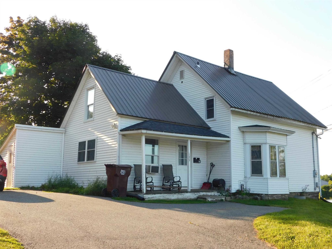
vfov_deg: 39.7
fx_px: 345
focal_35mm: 36
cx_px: 166
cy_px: 124
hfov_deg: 51.4
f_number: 3.5
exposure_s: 1/320
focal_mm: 6.3
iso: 125
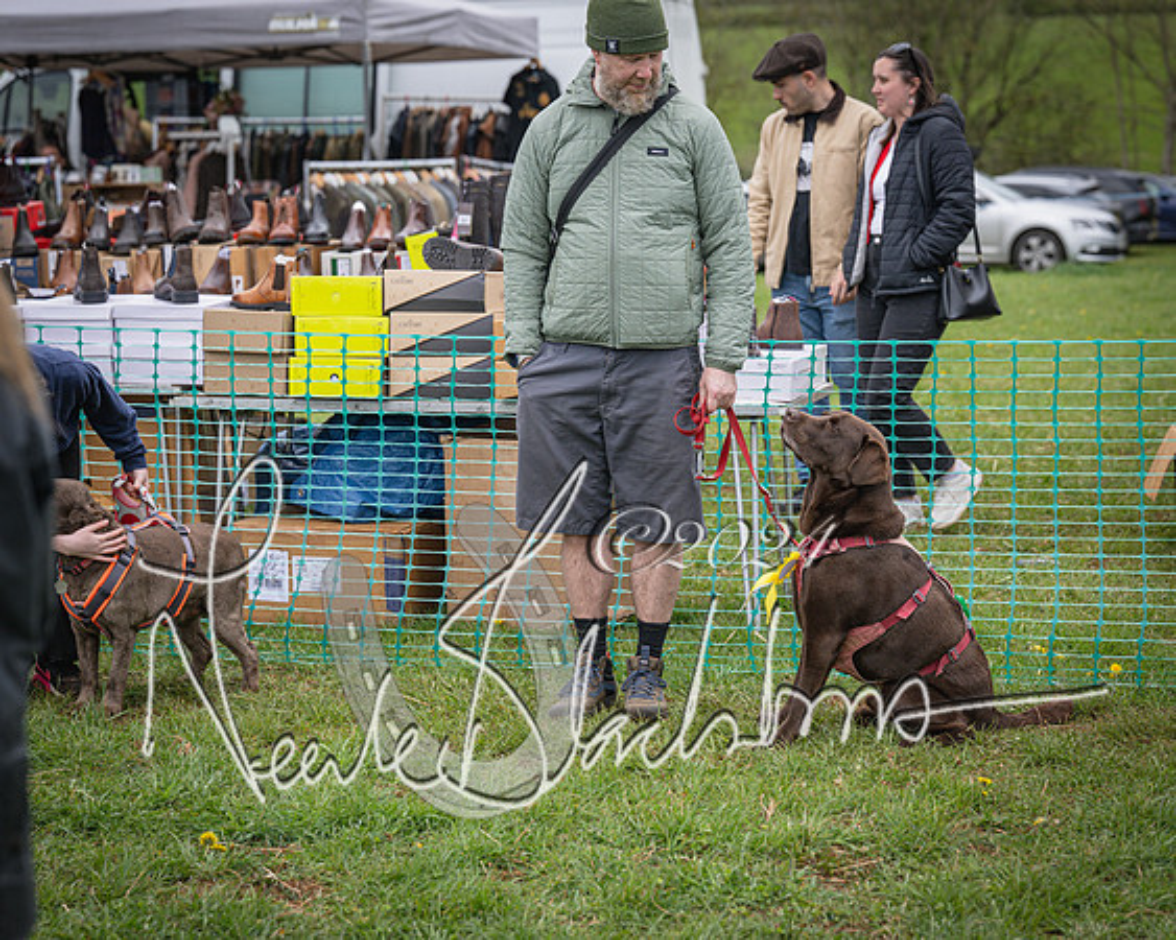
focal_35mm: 96
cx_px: 588
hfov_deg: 20.0
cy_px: 470
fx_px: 3331
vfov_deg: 16.1
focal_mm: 85
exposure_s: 1/2000
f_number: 4
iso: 400
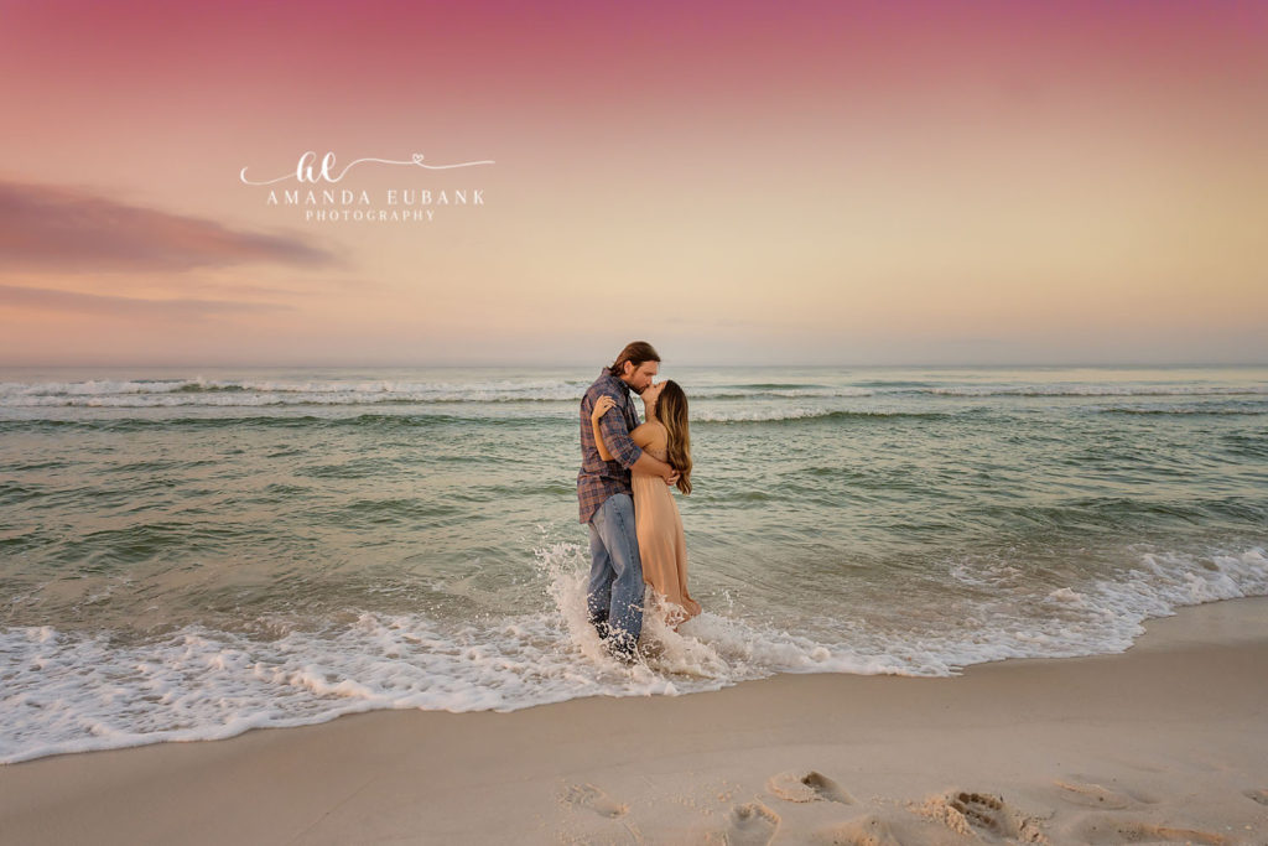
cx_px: 634
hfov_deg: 69.4
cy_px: 423
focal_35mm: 26
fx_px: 916
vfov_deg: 49.6
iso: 1000
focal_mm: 26
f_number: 4.5
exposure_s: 1/1600
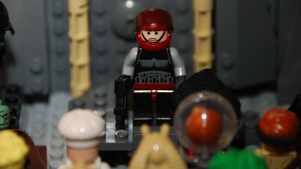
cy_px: 72
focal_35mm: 315
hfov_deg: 6.9
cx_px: 151
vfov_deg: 3.9
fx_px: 2514
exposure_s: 1/125
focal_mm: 200
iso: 100
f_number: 5.6
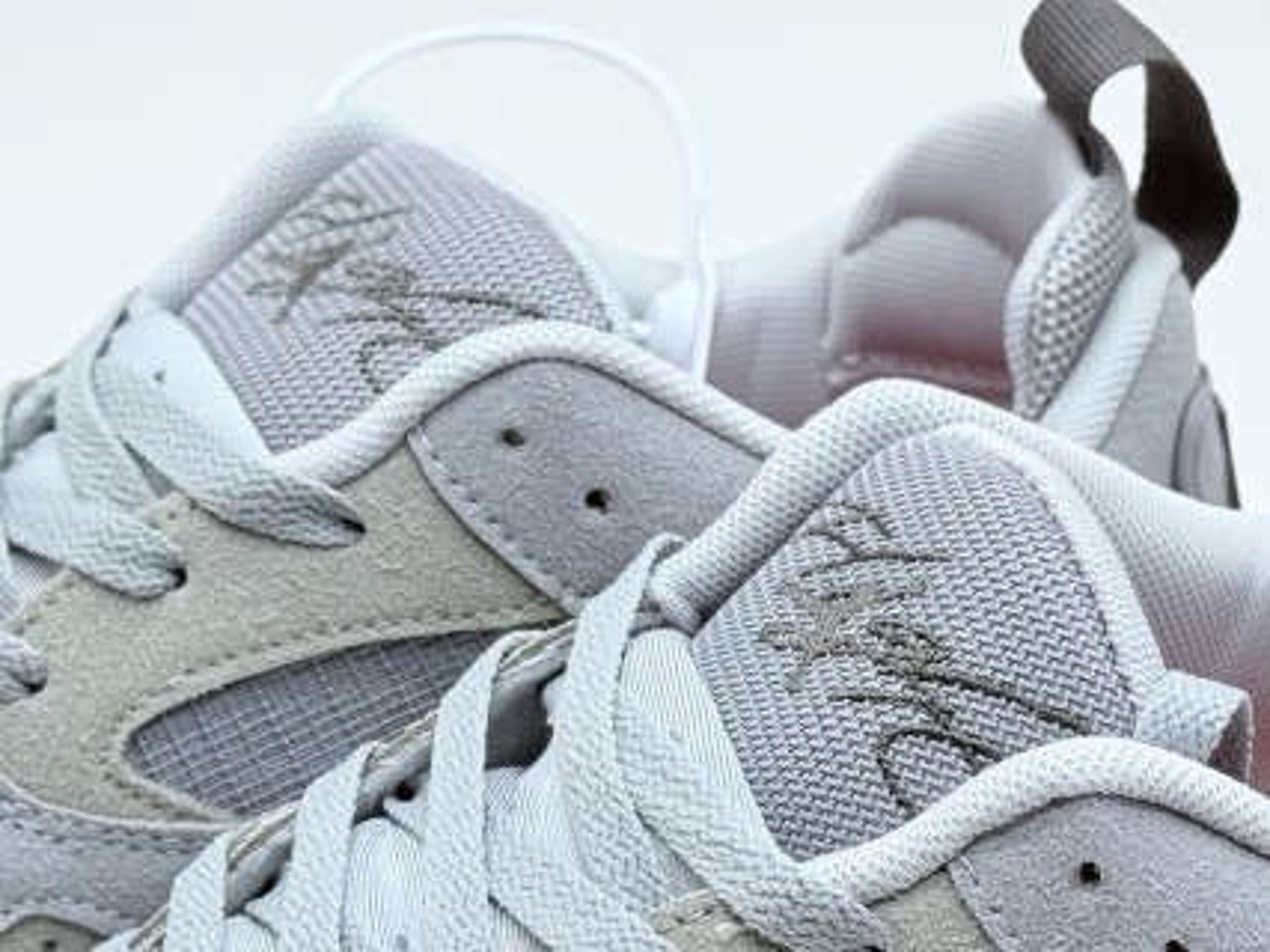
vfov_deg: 30.3
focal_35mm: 48
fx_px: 1761
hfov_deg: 39.7
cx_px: 635
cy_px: 476
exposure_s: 1/596
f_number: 1.78
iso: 64
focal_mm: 6.76
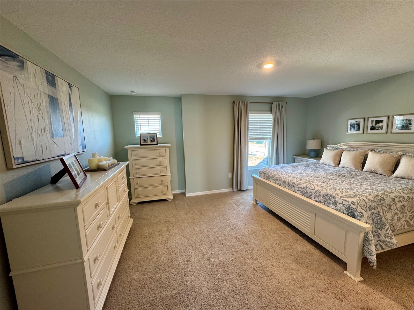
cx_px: 207
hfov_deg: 102.1
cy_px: 155
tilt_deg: -7.6
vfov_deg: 85.7
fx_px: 167
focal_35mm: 14
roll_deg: +1.4
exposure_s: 1/60
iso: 200
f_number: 2.2
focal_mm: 2.22
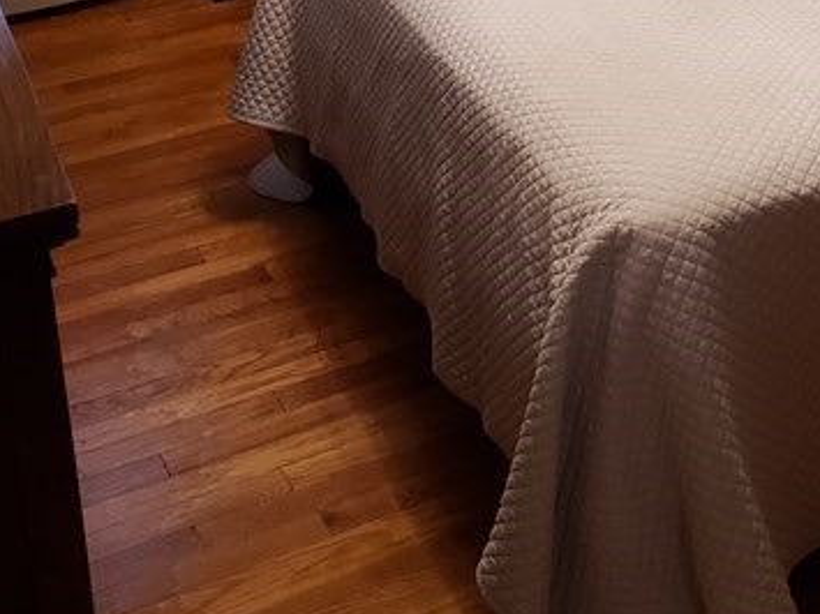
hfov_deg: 25.5
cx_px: 679
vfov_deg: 18.1
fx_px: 1776
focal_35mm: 75
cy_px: -229
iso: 250
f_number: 1.5
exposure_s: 1/30
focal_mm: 4.3
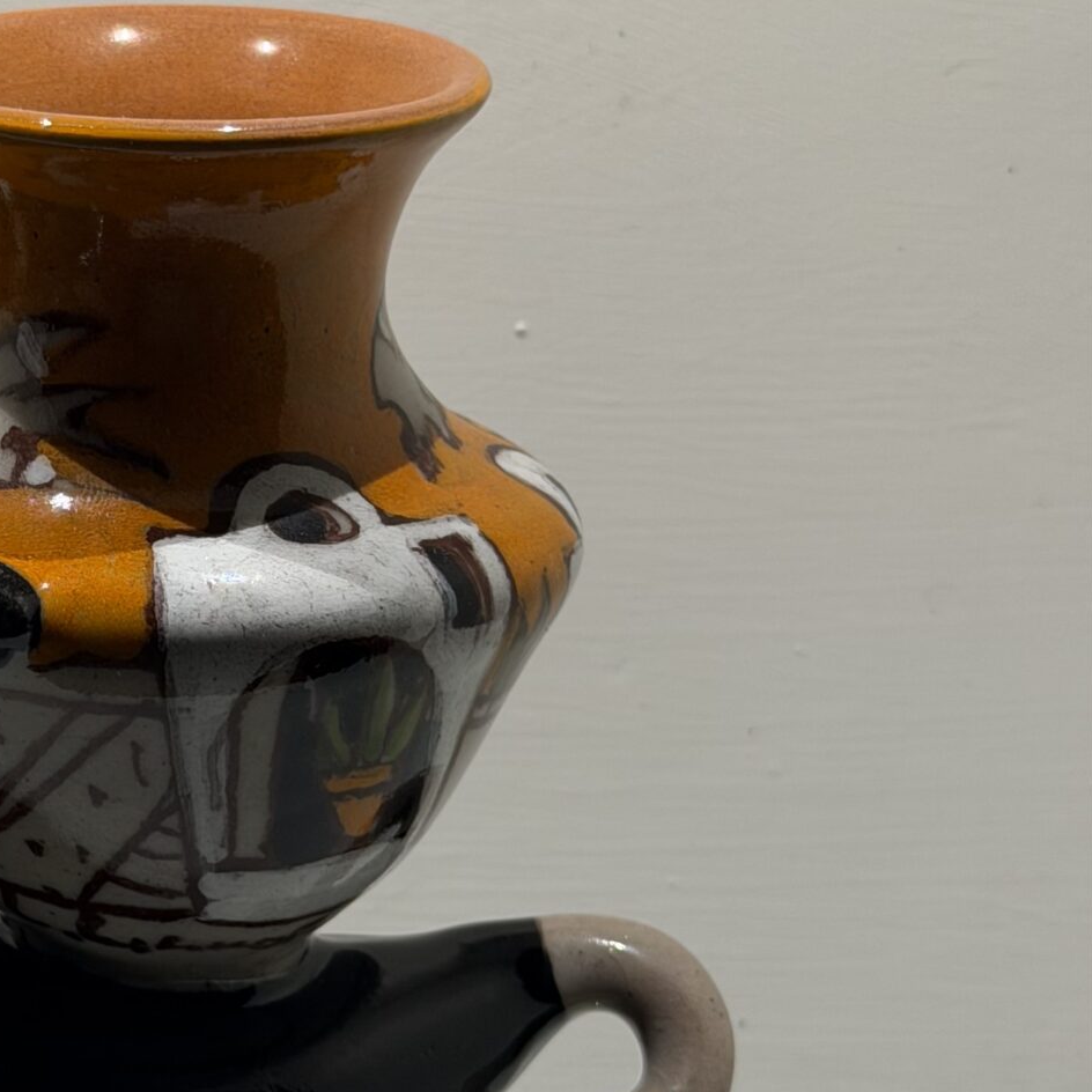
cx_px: -15
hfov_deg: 14.9
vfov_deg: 15.1
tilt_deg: -17.7
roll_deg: +1.7
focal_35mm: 115
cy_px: 639
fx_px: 4104
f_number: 1.78
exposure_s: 1/121
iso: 64
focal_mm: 6.76
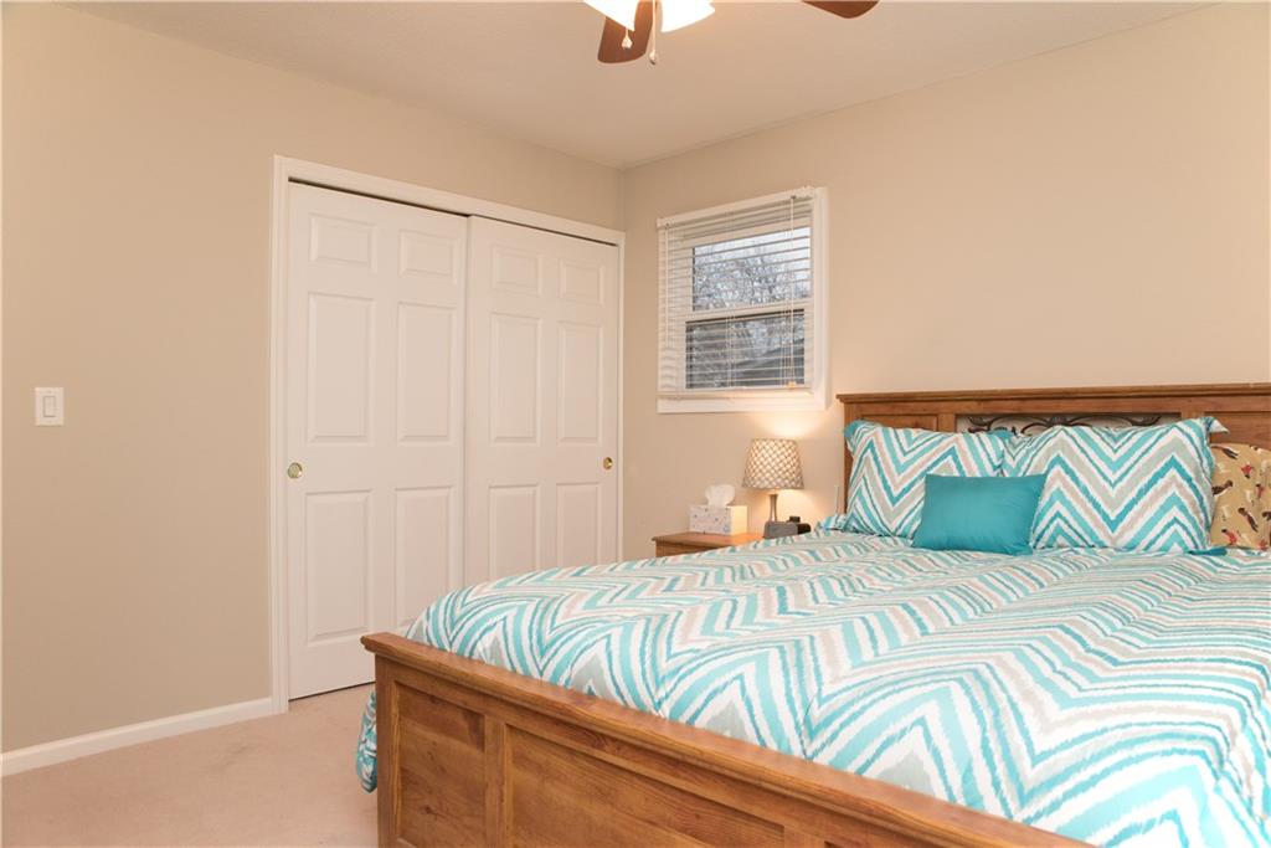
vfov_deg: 53.1
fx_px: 847
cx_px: 636
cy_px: 424
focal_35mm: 24
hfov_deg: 73.7
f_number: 5.6
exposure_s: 1/125
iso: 1250
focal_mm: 24
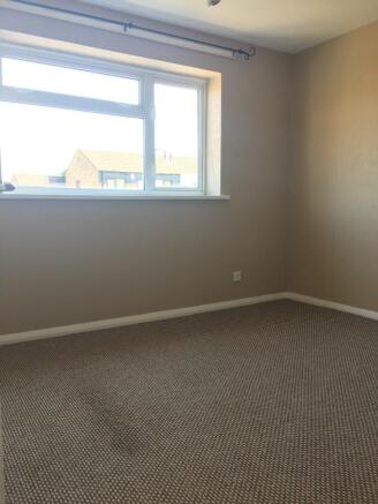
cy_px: 252
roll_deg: -0.4
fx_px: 422
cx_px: 189
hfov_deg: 48.2
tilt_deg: -5.4
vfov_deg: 61.6
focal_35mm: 29
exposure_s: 1/33
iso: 32
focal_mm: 4.15
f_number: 2.2
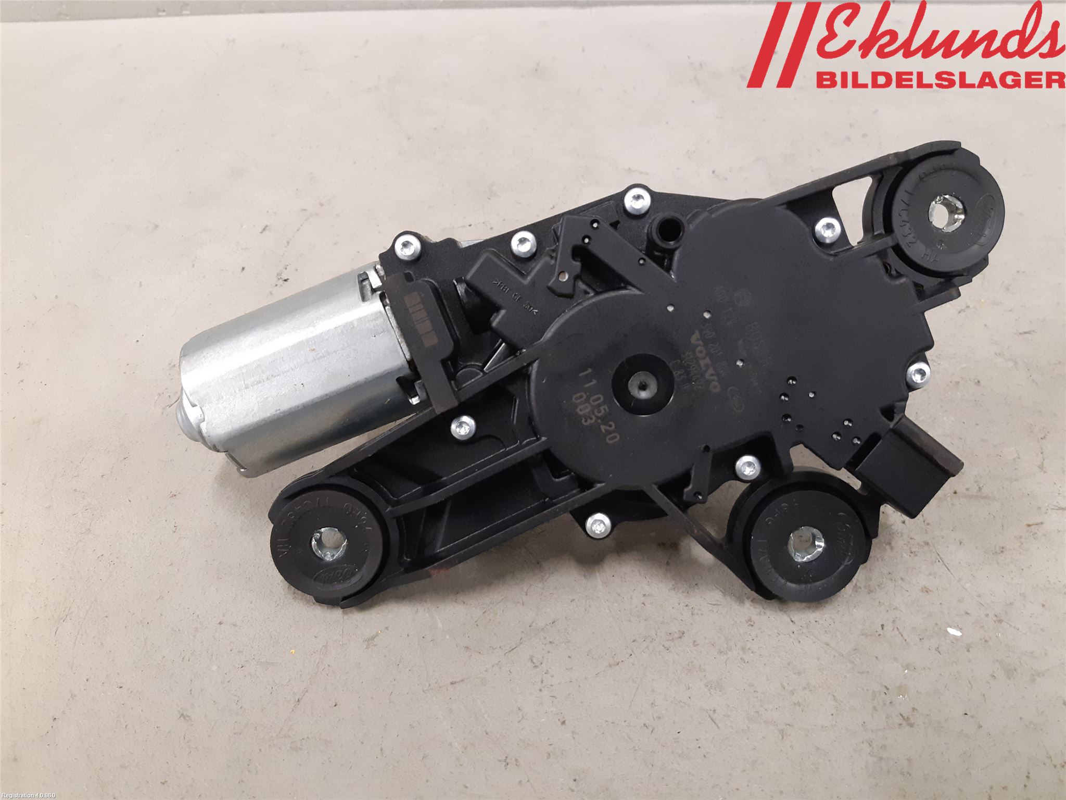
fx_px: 801
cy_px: 400
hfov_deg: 67.3
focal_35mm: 26
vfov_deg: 53.1
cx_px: 533
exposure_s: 1/50
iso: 250
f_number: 1.7
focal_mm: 3.93
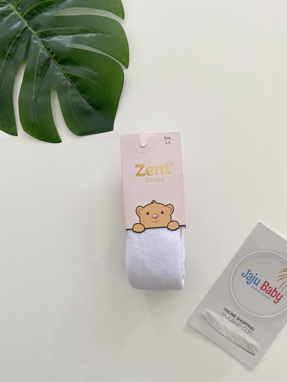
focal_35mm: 26
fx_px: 287
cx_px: 144
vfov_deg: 67.3
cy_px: 191
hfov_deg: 53.1
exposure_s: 1/121
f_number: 1.8
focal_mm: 4.25
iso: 64
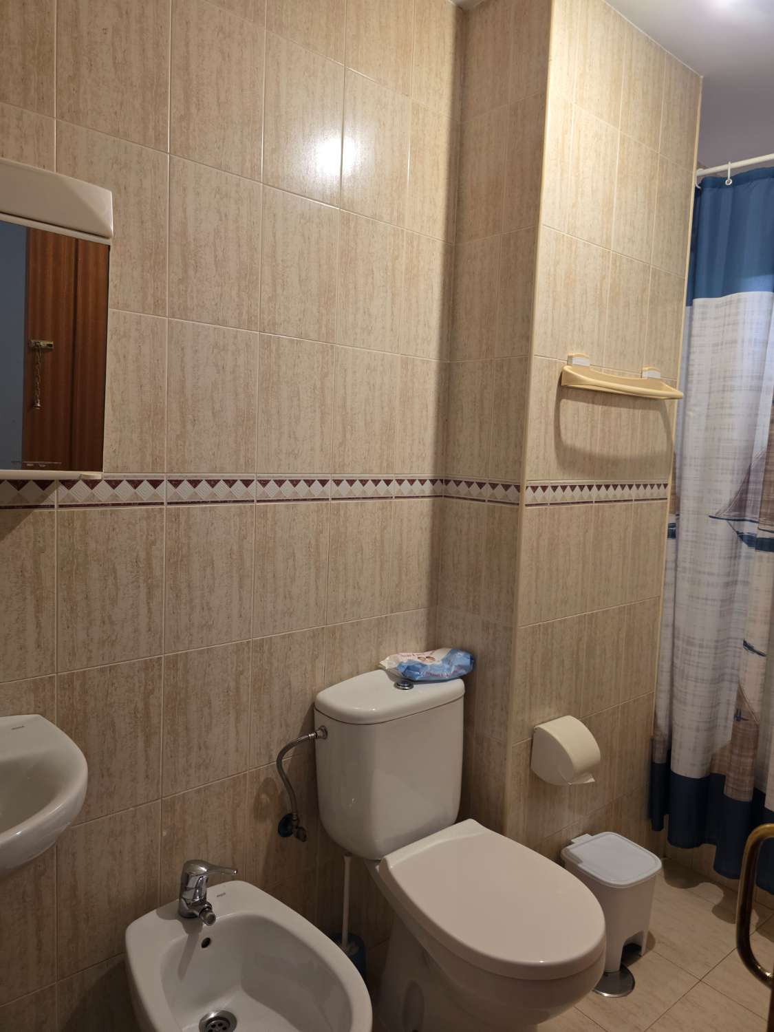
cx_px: 387
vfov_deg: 73.9
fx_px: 686
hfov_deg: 58.9
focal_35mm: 23
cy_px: 516
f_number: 1.7
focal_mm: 6.3
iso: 200
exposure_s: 1/50
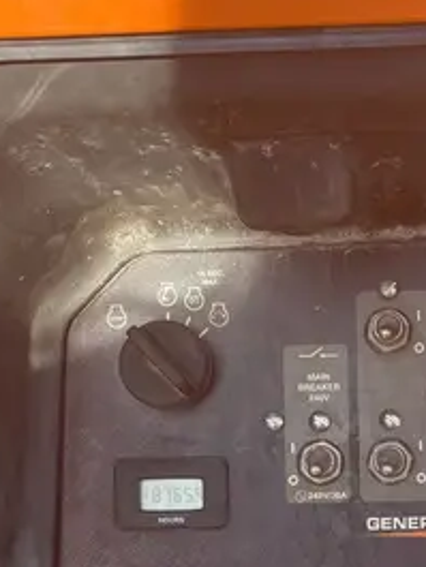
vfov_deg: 26.1
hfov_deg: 20.0
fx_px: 1180
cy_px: 517
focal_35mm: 72
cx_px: 402
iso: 50
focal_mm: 4.2
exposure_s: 1/769
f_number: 1.6
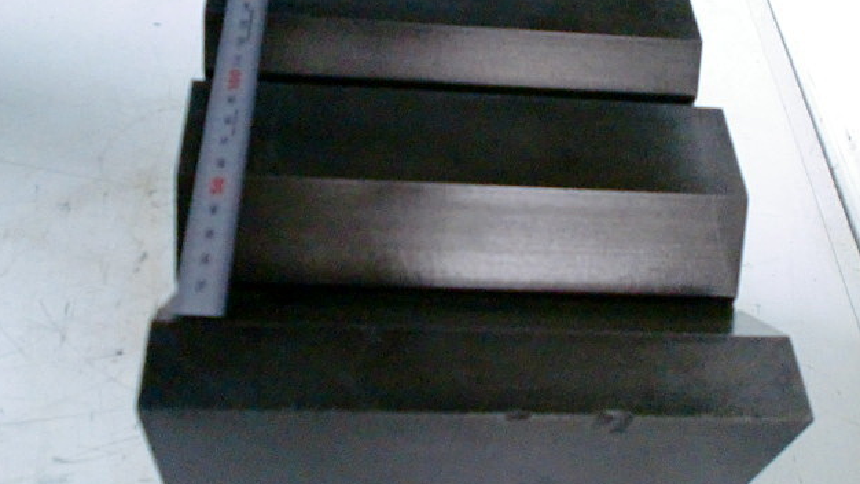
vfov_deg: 30.4
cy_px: 272
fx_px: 889
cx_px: 431
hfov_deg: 51.6
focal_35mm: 39
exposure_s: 1/60
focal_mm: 6.3
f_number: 3.1
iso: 1250
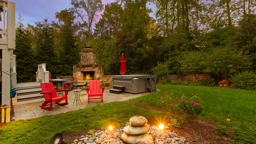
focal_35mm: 18
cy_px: 69
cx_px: 128
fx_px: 122
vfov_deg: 61.0
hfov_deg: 92.7
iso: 100
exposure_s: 1/1.25
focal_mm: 10
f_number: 8
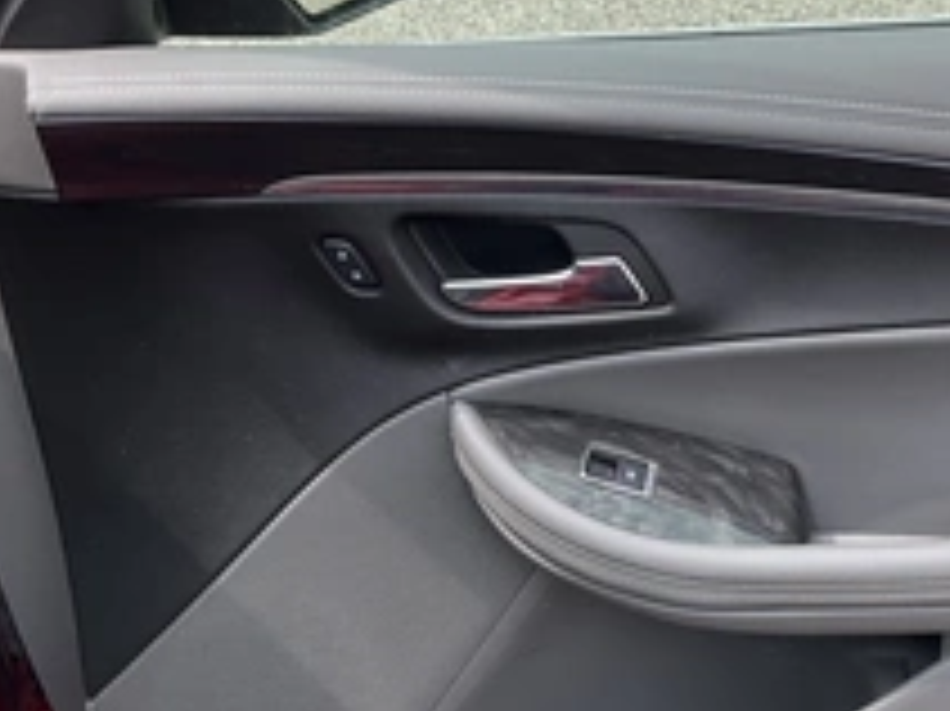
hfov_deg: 34.0
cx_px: 752
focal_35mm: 55
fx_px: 1509
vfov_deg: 26.4
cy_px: 454
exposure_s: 1/509
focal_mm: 3
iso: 25
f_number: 1.8
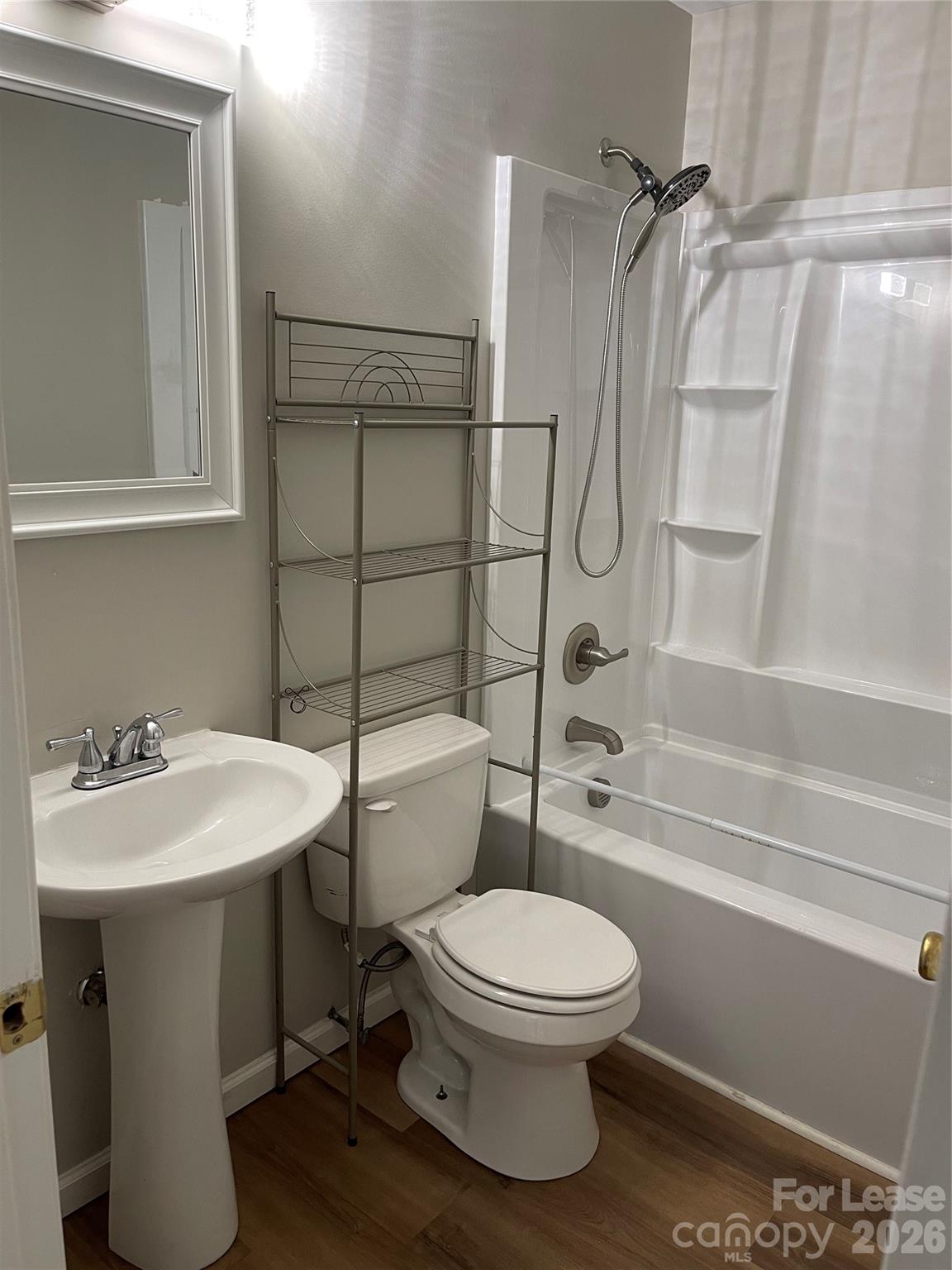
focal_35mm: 25
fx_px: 917
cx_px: 476
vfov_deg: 69.4
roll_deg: -1.8
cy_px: 635
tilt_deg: -14.4
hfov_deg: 54.9
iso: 125
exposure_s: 1/60
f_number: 1.6
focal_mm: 5.1
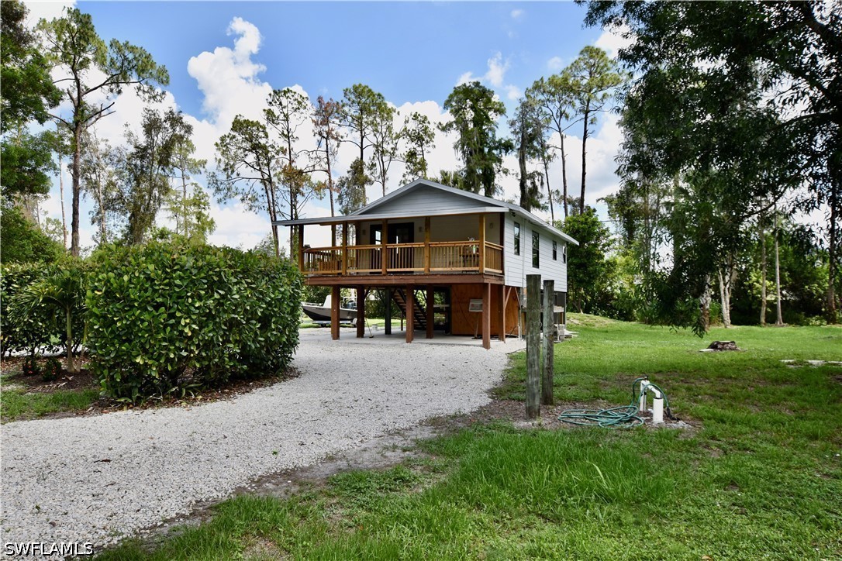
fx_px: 596
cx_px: 421
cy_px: 280
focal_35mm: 26
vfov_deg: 50.4
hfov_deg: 70.4
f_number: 9
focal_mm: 17
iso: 100
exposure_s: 1/160
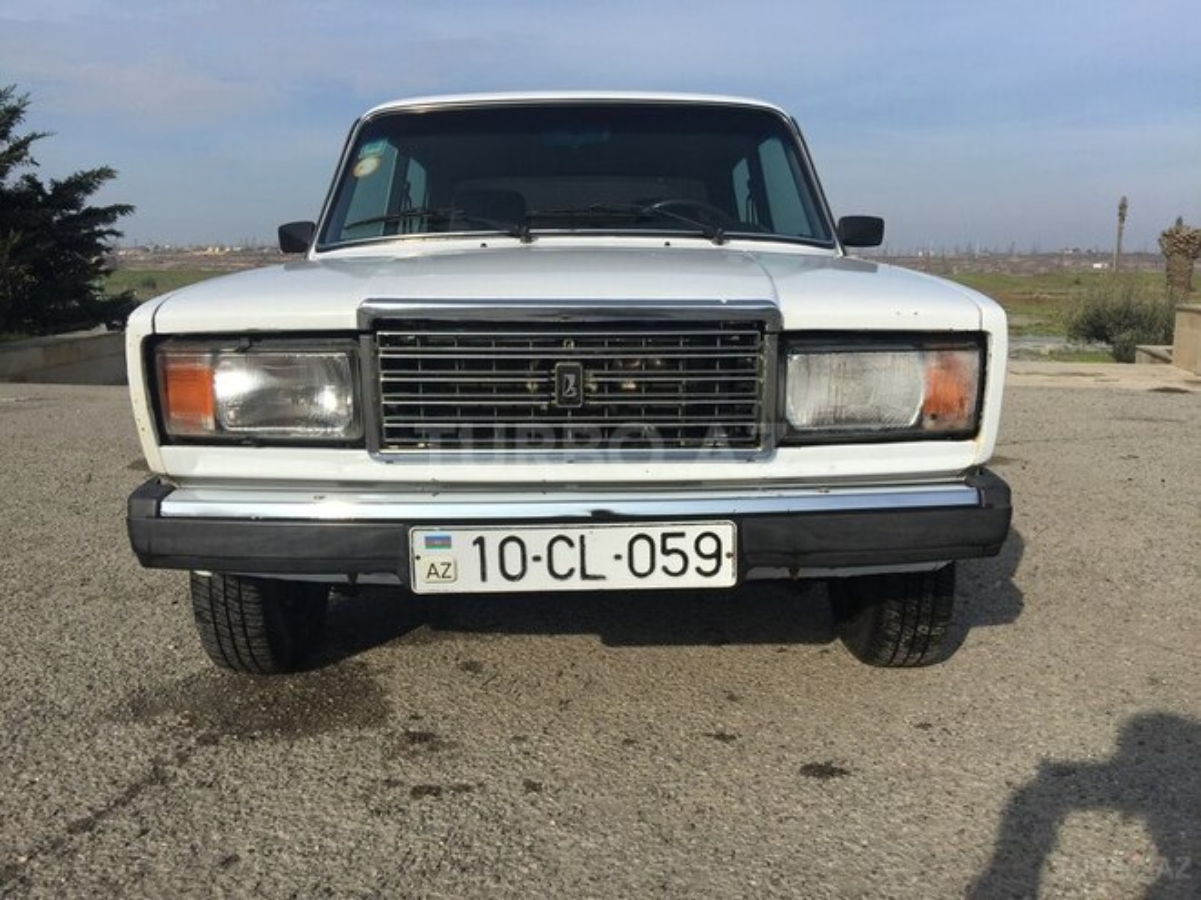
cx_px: 600
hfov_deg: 61.7
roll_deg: -1.3
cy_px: 450
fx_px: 1006
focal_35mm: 29
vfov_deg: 48.2
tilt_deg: -8.2
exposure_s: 1/3300
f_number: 2.2
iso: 32
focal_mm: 4.15
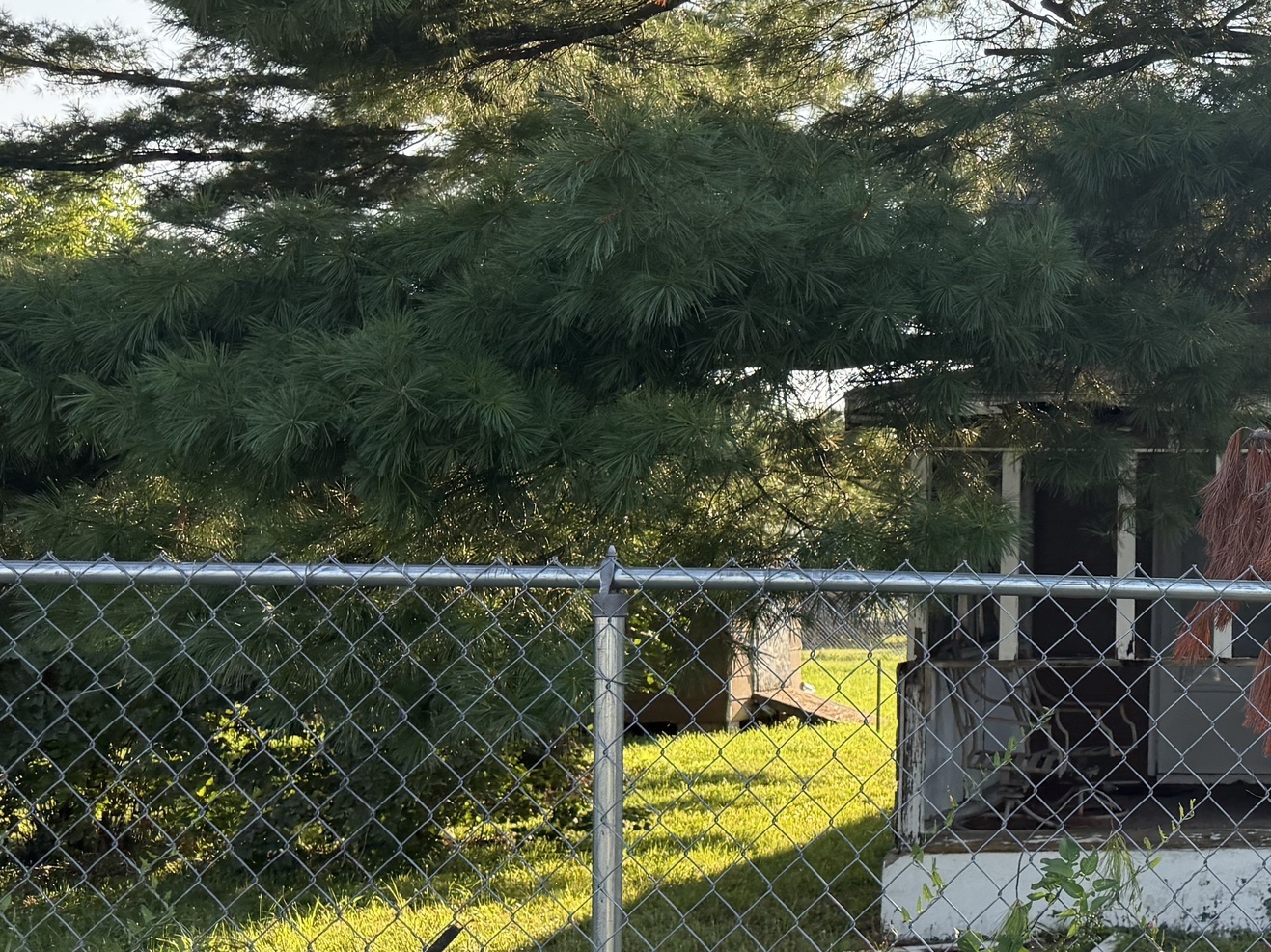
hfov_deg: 30.1
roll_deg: +1.7
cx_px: 1458
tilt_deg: +4.4
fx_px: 2056
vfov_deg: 26.1
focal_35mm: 56
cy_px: 457
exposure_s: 1/1018
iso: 100
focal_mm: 6.76
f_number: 1.78
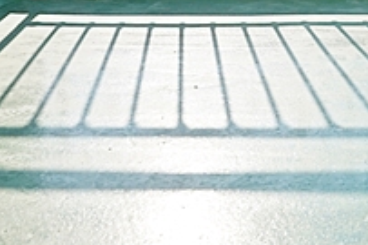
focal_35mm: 67
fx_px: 684
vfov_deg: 17.4
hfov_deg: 28.7
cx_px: 344
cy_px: -162
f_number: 5.6
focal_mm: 17
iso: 250
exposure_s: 1/2000
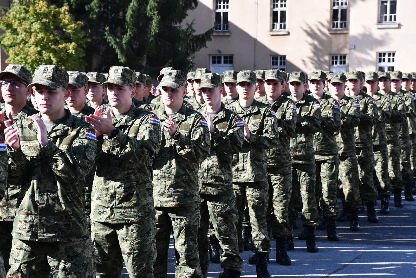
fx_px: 1294
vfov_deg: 12.2
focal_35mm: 112
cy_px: 139
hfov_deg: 18.3
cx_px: 208
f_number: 11
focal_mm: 75
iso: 2500
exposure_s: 1/2000
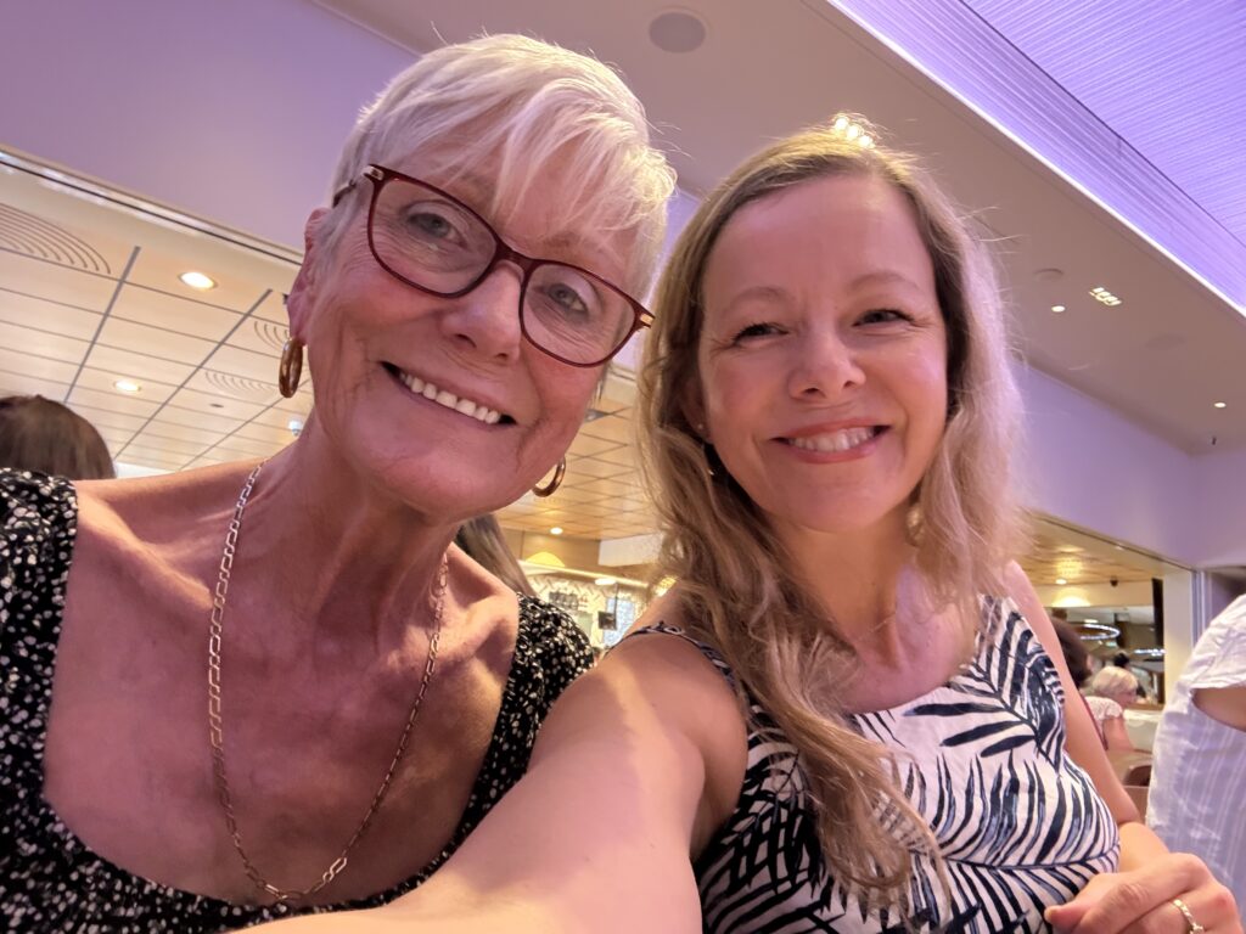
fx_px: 828
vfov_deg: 58.9
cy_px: 467
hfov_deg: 73.9
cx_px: 623
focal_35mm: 23
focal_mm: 2.69
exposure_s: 1/30
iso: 640
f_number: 1.9
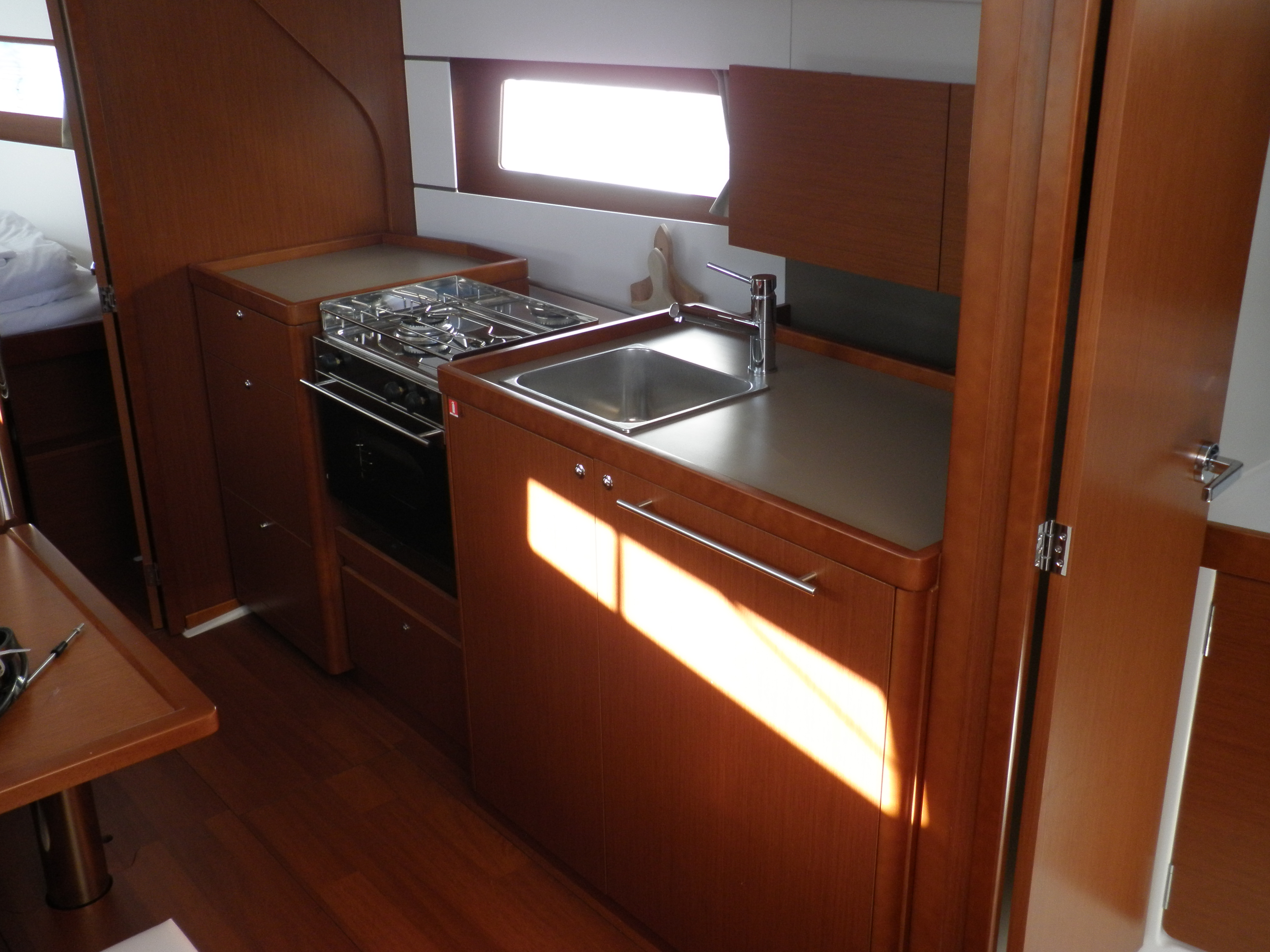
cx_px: 635
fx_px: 1321
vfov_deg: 39.7
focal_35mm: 36
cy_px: 476
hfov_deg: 51.4
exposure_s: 1/40
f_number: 3.5
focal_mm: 6.3
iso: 160
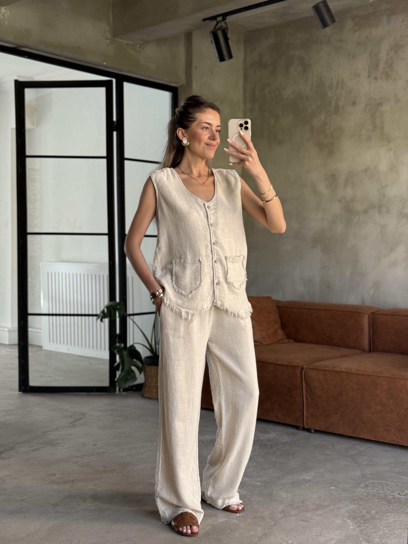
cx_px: 204
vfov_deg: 39.7
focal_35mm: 48
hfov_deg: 30.3
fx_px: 754
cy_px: 272
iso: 100
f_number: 1.78
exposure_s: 1/77
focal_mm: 6.76
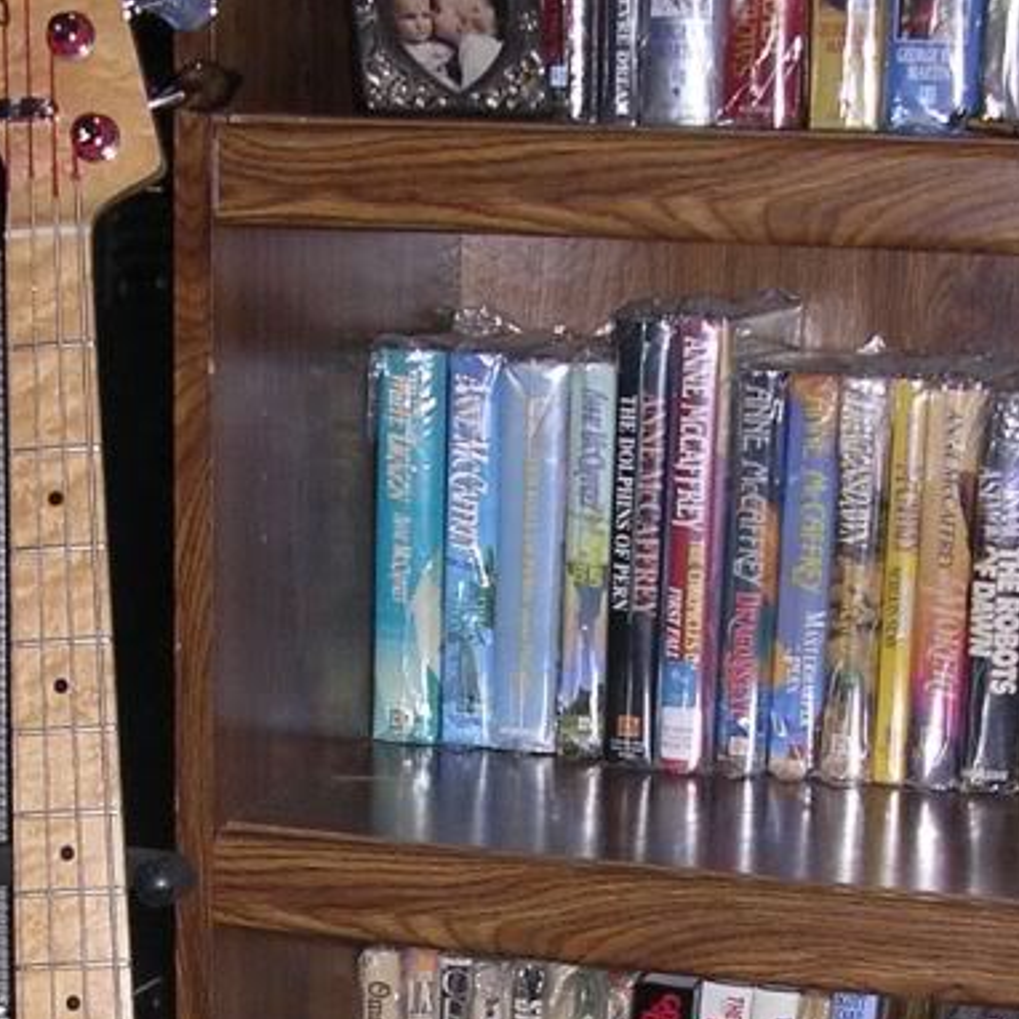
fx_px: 2997
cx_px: 479
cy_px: 1098
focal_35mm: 90
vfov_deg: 18.6
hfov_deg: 19.3
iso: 137
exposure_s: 1/60.1
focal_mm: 5.8
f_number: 2.8
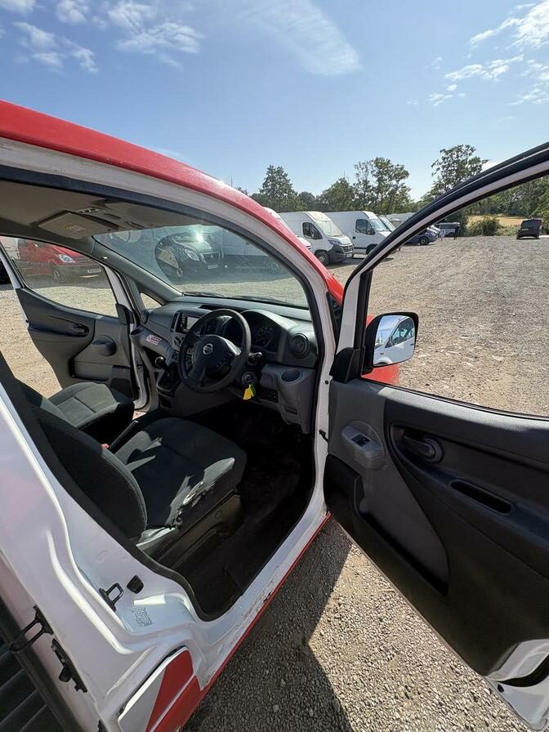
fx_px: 296
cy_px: 366
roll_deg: -1.9
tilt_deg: -18.6
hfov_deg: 85.7
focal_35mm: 14
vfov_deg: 102.1
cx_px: 274
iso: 50
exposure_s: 1/541
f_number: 2.2
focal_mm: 2.22
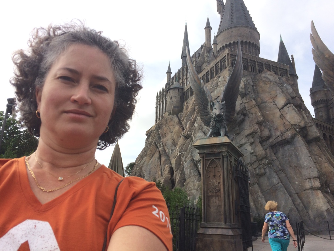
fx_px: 280
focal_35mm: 29
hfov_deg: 61.7
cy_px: 126
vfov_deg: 48.2
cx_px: 167
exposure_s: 1/1244
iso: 32
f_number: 2.2
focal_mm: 4.15
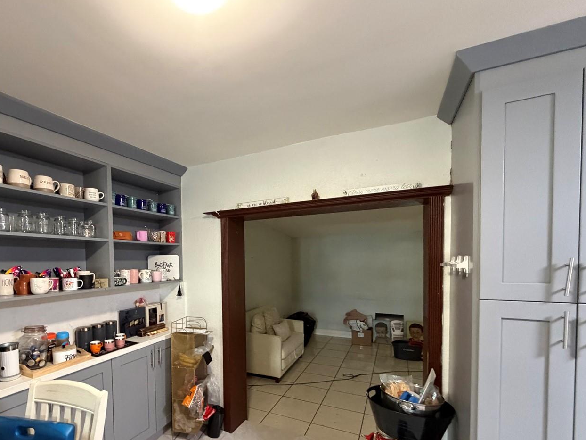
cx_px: 228
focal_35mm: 18
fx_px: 305
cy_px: 271
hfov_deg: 86.4
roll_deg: -0.1
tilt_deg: -2.3
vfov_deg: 70.6
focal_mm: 2.22
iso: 800
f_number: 2.2
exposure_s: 1/60
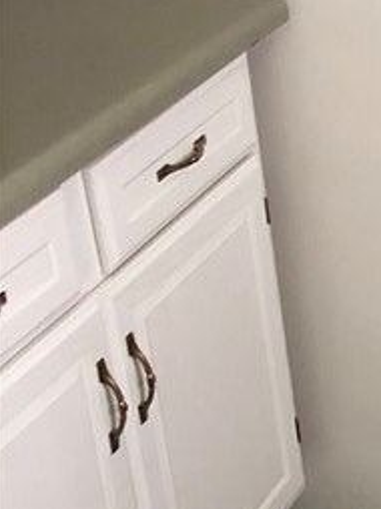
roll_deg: +0.1
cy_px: 90
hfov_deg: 11.7
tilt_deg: -19.3
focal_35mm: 113
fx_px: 1661
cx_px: 768
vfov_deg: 17.3
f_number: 1.8
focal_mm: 3.99
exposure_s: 1/5
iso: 80
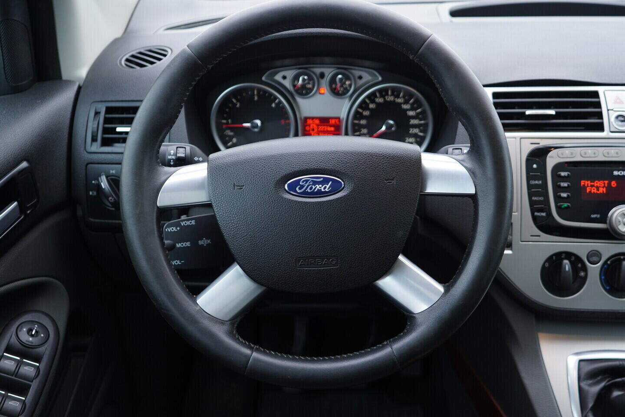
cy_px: 208
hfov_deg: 53.1
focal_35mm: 36
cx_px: 312
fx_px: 625
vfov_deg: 36.9
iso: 250
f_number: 2.8
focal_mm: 24
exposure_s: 1/40
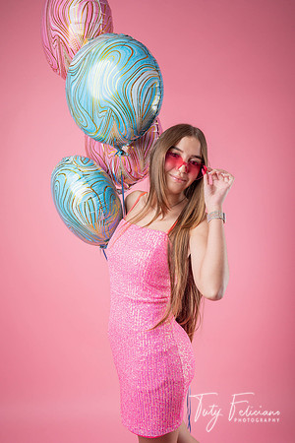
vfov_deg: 54.4
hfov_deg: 37.9
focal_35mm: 35
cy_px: 222
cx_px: 148
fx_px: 430
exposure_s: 1/200
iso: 200
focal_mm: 35
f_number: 6.3
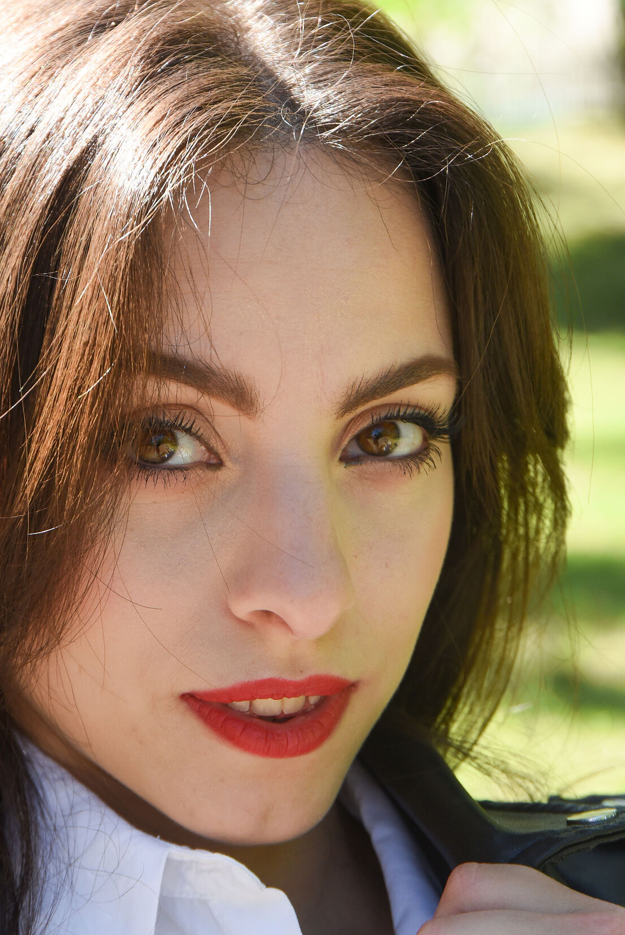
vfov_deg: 14.9
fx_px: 3590
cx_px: 227
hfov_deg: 9.9
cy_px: 482
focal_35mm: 138
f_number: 9
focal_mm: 95
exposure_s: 1/500
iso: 800
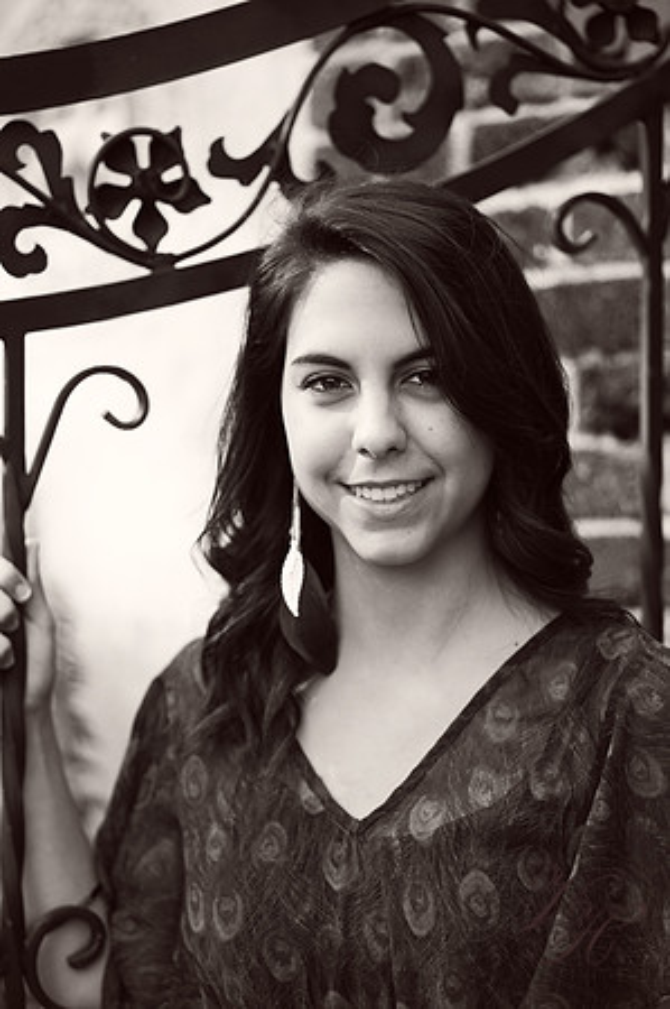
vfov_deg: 19.5
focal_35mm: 105
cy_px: 504
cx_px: 335
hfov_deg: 13.0
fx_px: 2938
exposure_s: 1/800
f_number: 2.8
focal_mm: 105
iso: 320
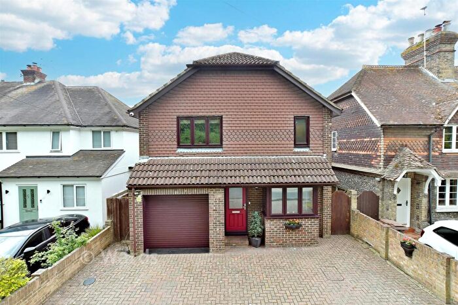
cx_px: 229
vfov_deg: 77.4
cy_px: 152
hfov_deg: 100.4
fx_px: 191
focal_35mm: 15
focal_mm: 10
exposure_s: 1/125
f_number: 5.6
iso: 500
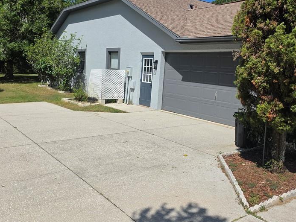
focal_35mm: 34
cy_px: 86
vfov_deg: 41.6
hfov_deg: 53.9
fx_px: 291
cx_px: 135
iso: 50
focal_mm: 6.5
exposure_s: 1/7939
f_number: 1.4
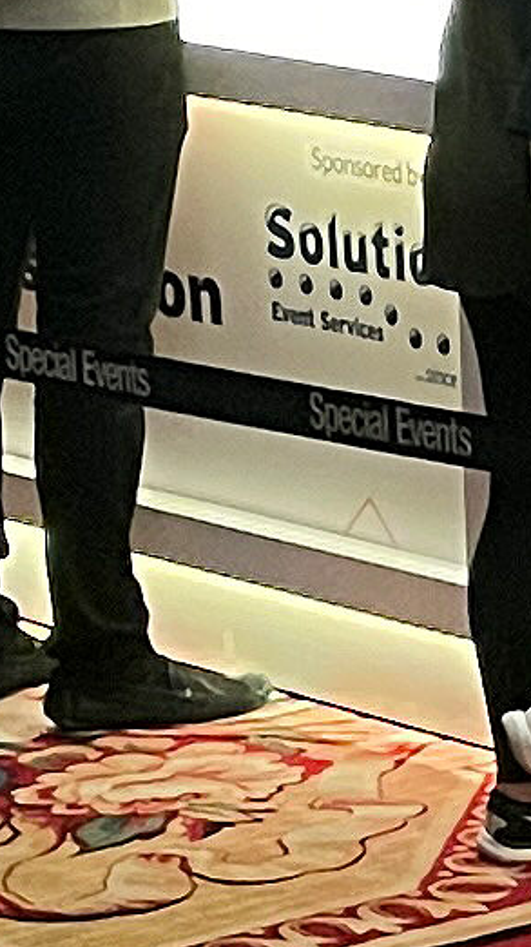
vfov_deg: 9.8
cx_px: 1163
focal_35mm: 219
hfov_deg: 5.4
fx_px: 5491
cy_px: 426
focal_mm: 4.2
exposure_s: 1/60
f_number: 1.6
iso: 500
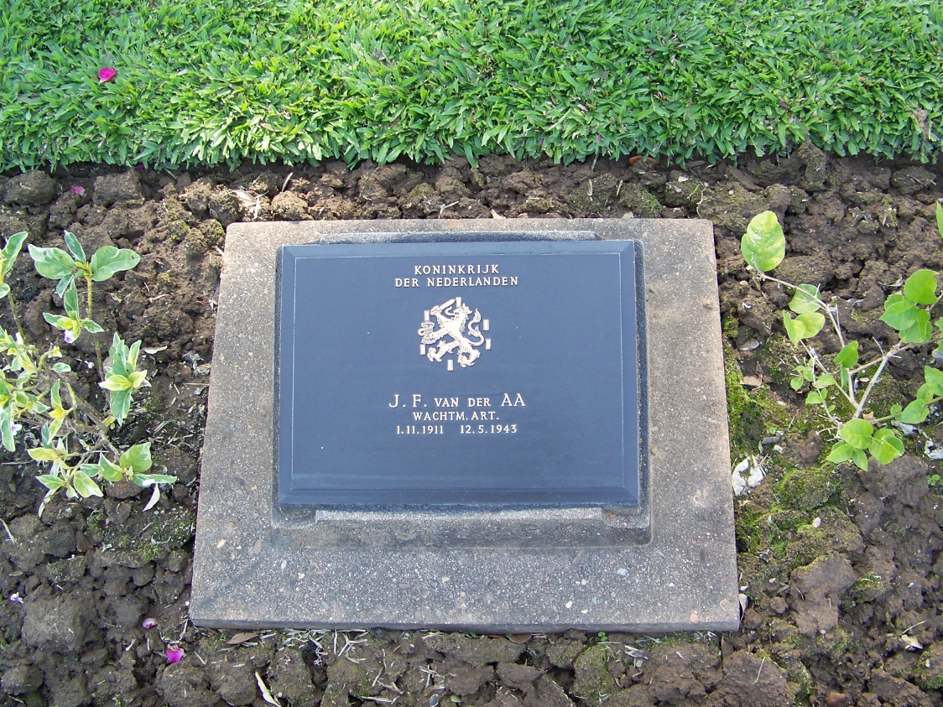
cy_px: 376
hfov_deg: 45.8
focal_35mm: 41
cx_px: 474
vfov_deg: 35.1
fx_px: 1117
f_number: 2.8
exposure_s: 1/80
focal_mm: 5.85
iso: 64
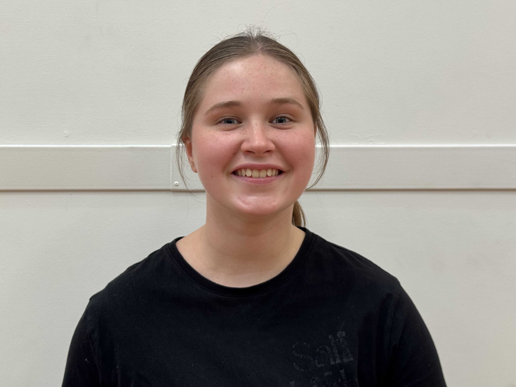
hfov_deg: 39.7
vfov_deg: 30.3
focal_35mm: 48
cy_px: 194
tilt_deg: -4.3
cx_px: 258
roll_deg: -0.1
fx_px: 716
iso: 64
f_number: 1.78
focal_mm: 6.76
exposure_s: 1/50
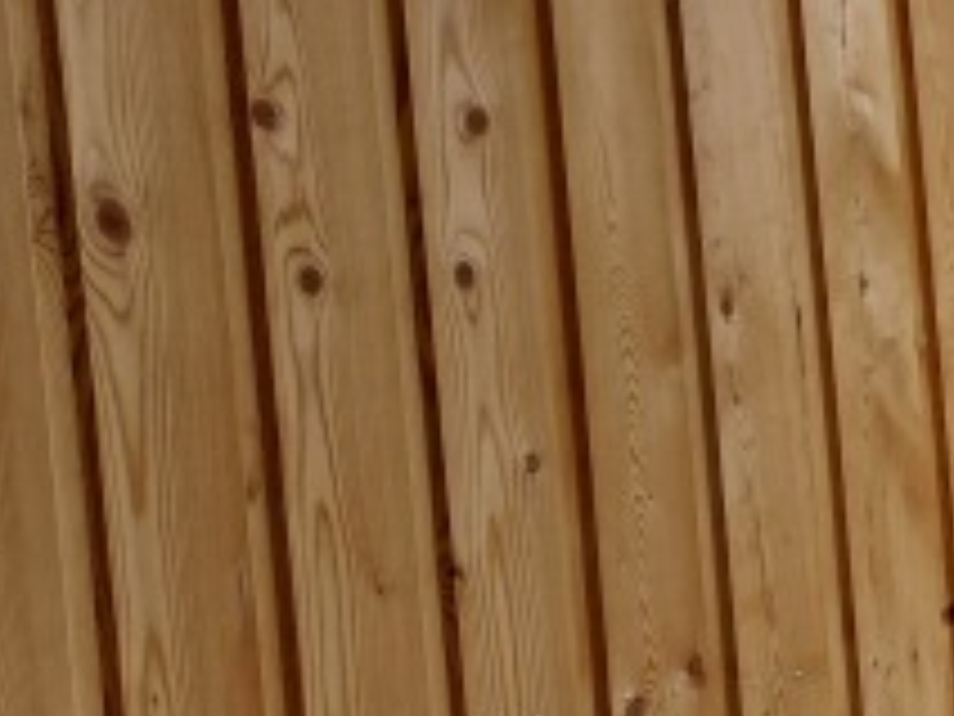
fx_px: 3335
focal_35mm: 121
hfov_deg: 12.8
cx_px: 2236
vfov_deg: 12.2
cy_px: 522
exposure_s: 1/193
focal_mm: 5.23
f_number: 1.8
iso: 25
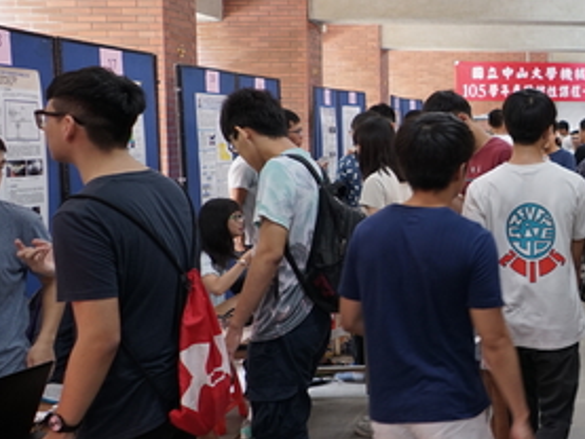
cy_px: 195
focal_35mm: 51
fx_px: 862
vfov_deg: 28.6
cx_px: 636
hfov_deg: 33.0
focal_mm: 21
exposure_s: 1/60
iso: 640
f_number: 3.5
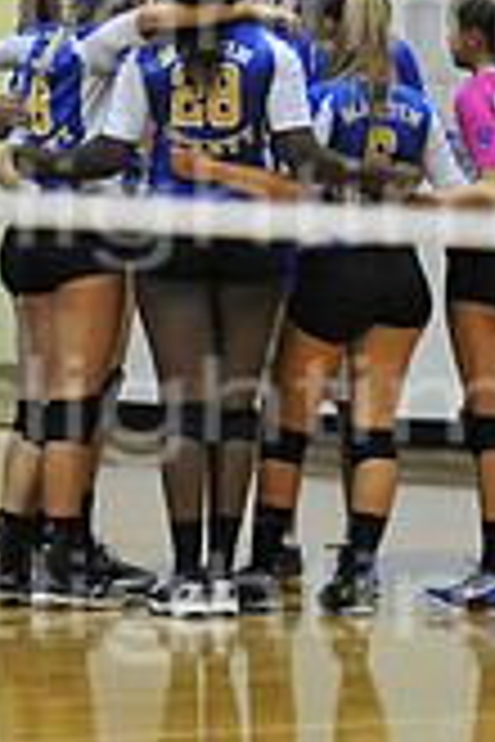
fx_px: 10167
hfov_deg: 2.8
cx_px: 274
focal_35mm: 493
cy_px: 117
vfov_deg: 4.2
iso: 8000
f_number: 3.2
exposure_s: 1/640
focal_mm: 140
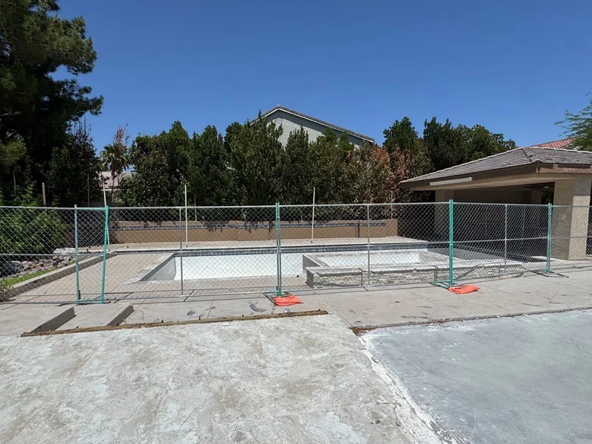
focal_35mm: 18
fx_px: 308
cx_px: 293
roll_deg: +1.4
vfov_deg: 71.5
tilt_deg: -6.1
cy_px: 237
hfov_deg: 87.8
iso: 40
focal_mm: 2.22
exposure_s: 1/3906
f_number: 2.2
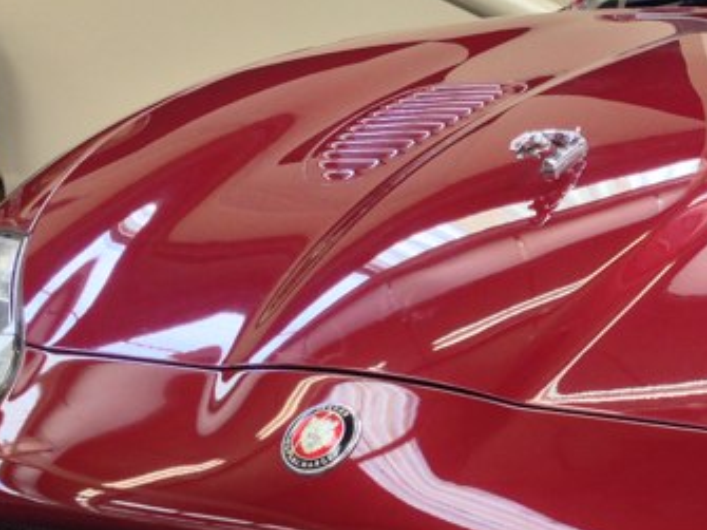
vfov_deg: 14.5
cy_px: 437
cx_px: 794
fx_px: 2062
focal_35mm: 101
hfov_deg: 18.6
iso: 64
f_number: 2.4
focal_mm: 4.13
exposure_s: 1/60
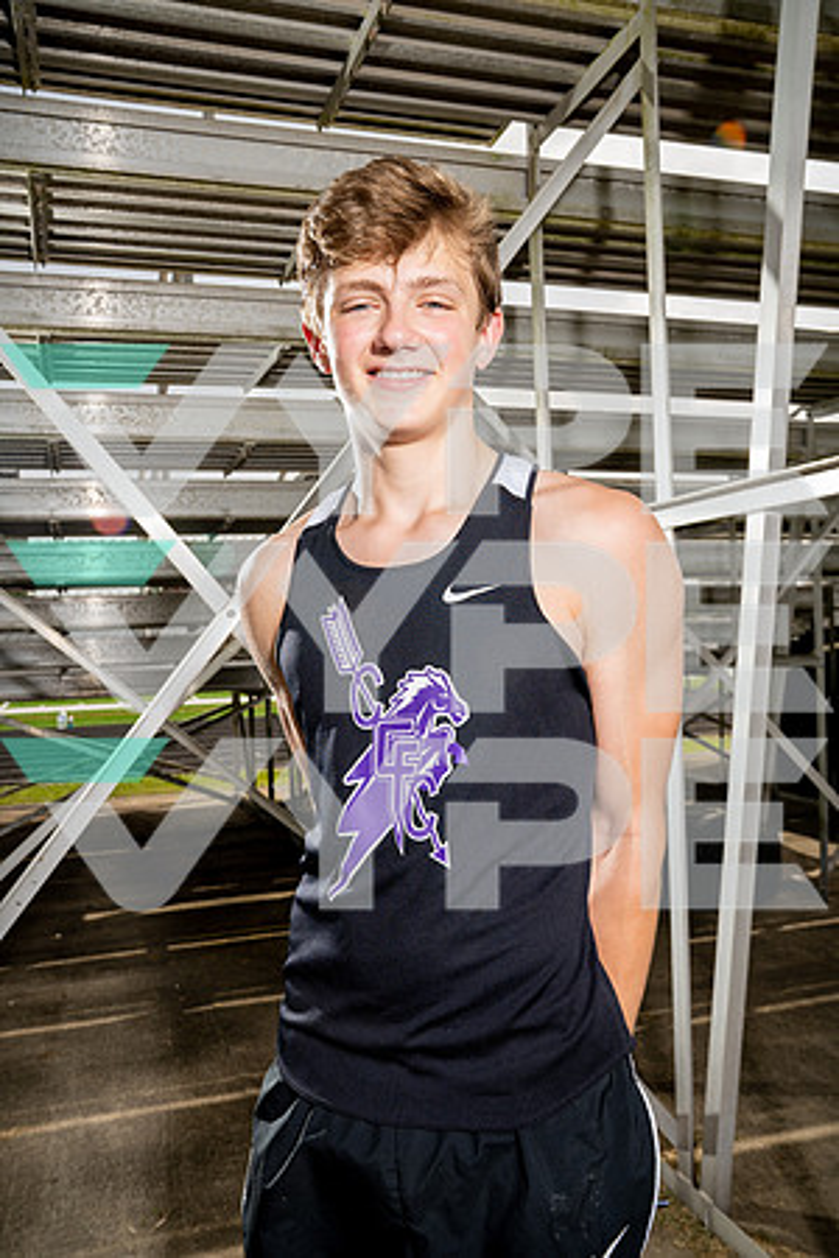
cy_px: 629
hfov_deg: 43.6
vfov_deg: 61.9
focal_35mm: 30
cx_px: 420
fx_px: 1049
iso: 100
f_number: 8
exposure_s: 1/250
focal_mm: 30
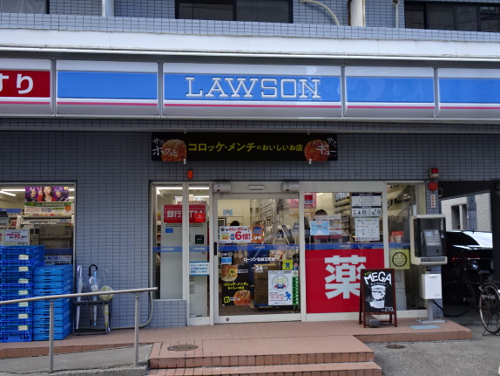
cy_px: 191
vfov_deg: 36.8
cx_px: 277
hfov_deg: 47.8
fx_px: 564
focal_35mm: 39
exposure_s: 1/40
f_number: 4
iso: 80
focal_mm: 5.98
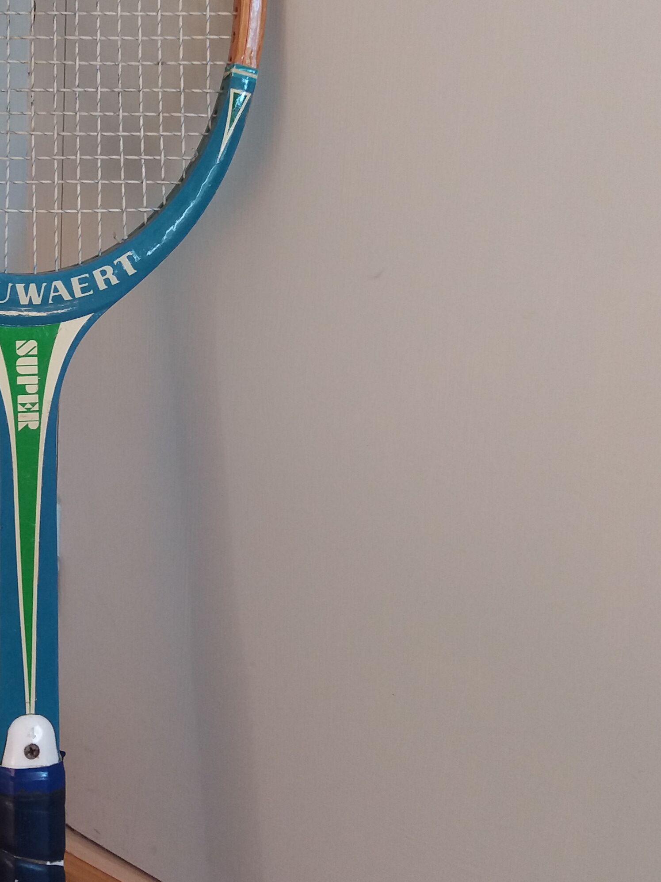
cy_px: 359
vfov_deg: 33.1
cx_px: 48
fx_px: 1477
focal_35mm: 58
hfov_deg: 24.4
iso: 80
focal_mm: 3.7
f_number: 1.9
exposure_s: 1/50
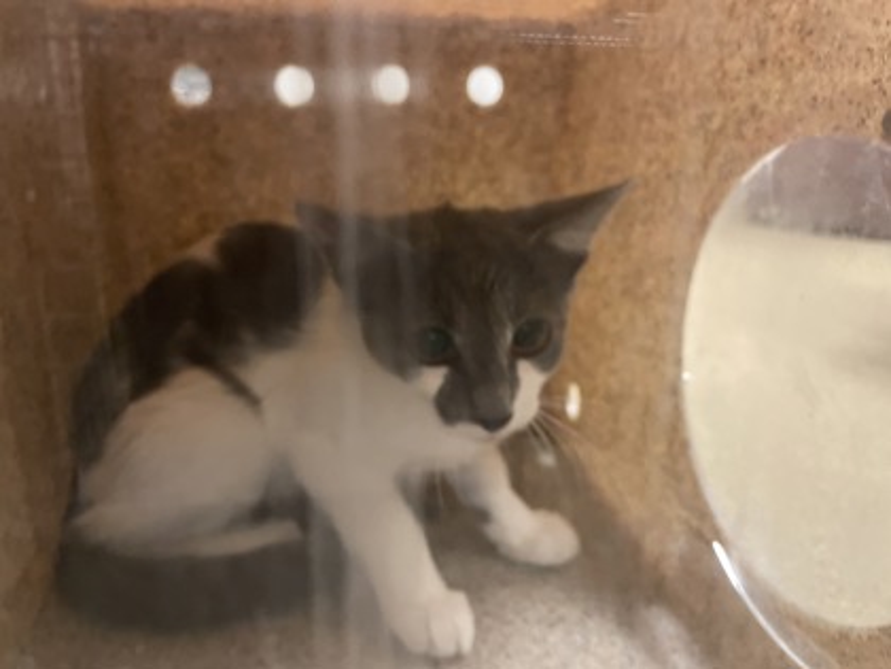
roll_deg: +1.6
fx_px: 669
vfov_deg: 53.1
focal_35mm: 26
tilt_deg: -19.1
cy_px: 334
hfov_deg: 67.3
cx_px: 446
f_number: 1.6
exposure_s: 1/30
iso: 500
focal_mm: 4.2
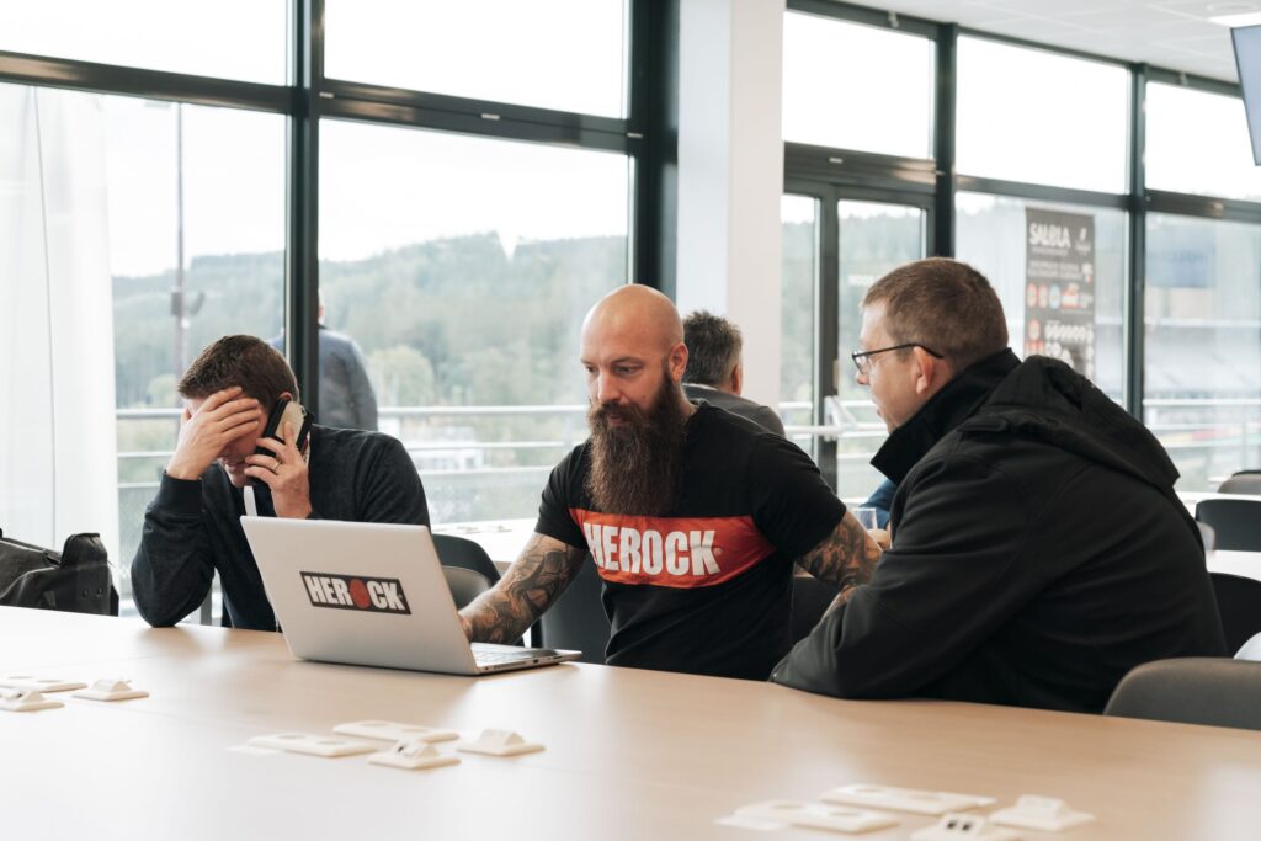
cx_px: 630
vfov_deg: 19.5
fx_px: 2452
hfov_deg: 28.8
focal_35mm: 70
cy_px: 420
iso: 800
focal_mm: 70
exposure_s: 1/125
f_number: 5
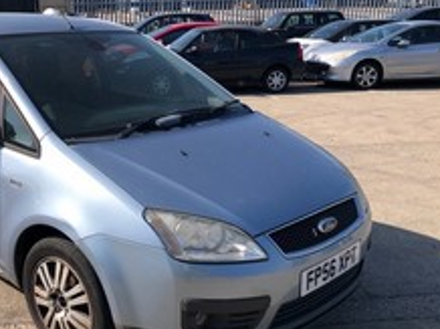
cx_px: 111
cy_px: 172
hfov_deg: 40.9
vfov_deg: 32.1
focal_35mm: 45
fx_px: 571
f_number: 1.8
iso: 20
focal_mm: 4
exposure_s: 1/1600
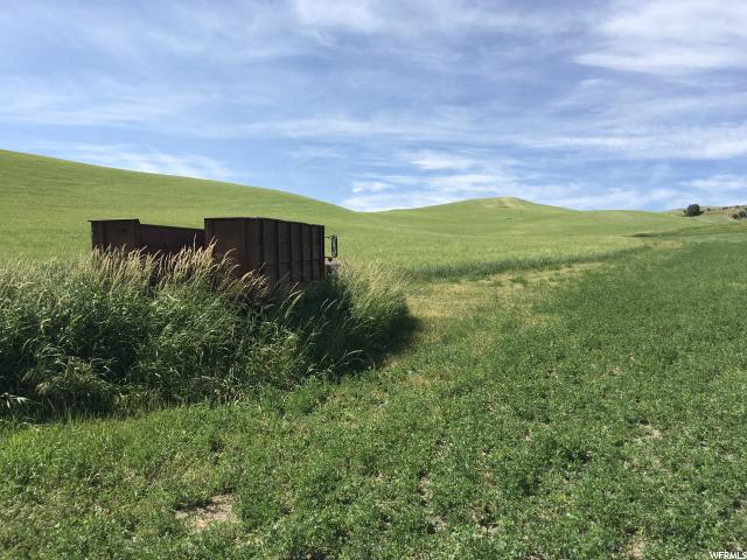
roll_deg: -2.2
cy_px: 280
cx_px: 374
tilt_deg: +0.3
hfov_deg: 61.7
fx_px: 626
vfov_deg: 48.2
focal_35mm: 29
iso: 25
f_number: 2.2
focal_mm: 4.15
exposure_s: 1/1282
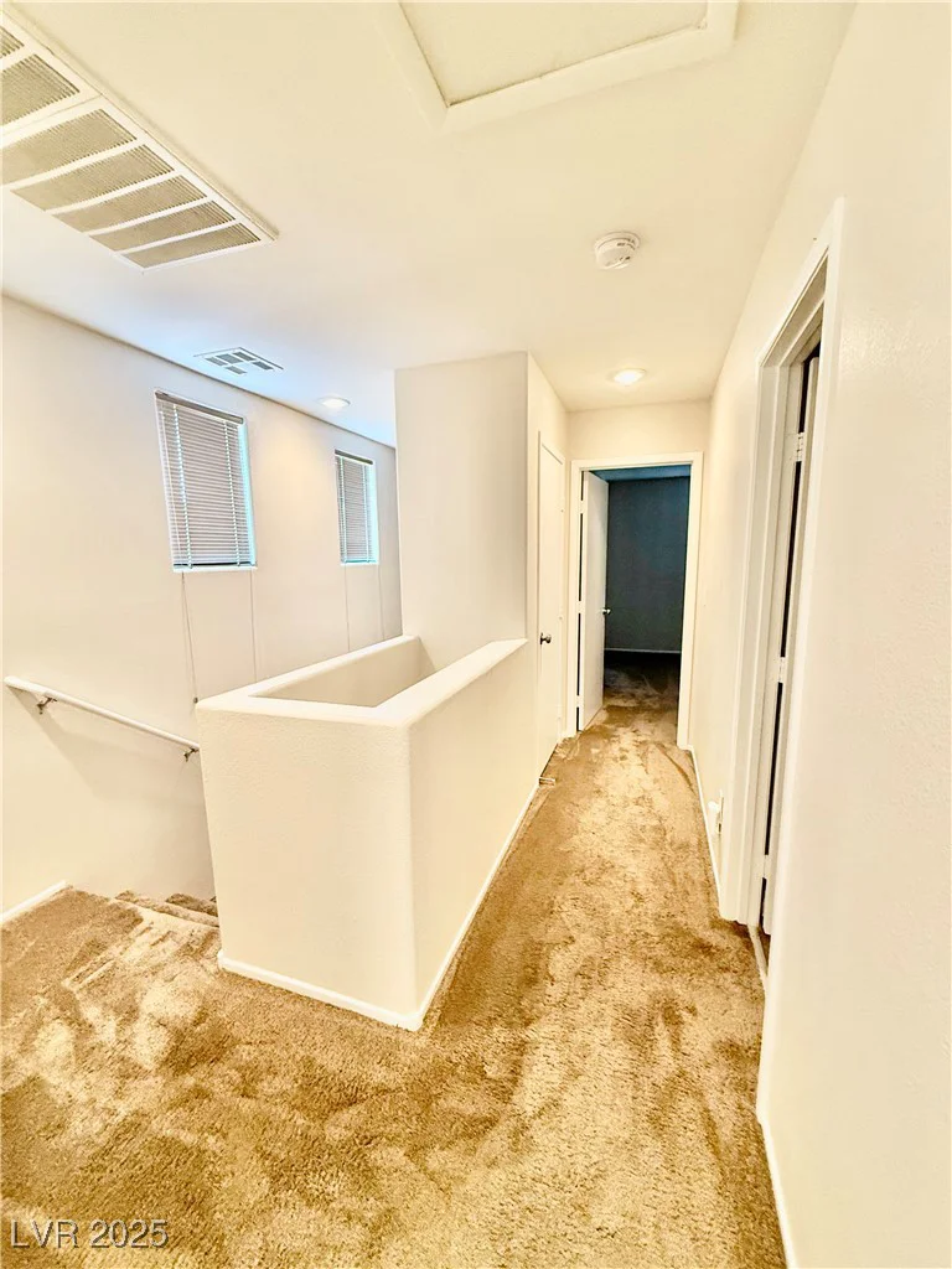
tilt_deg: -9.4
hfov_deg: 85.7
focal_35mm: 14
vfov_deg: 102.1
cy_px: 634
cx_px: 476
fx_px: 513
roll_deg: +0.8
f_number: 2.2
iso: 400
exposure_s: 1/60
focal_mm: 2.22
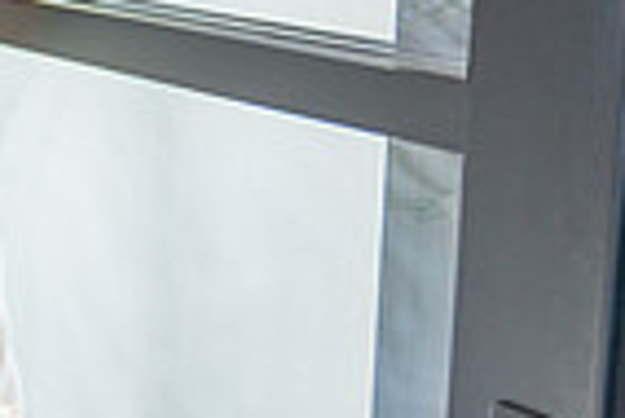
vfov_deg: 10.5
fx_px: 2277
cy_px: 196
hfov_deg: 13.9
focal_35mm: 131
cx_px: -493
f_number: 2.8
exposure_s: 1/200
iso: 400
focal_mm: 32
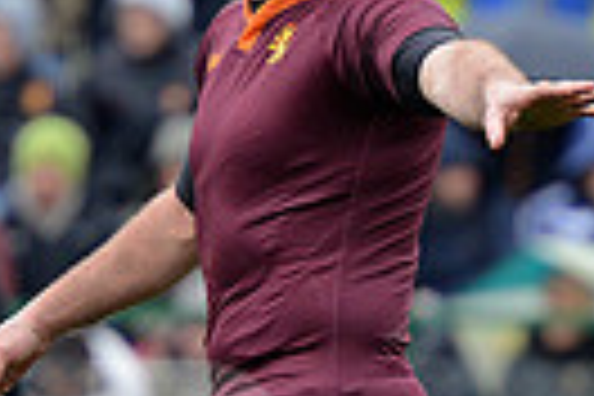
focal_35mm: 1190
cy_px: 493
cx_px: 450
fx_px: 19633
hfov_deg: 1.7
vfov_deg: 1.2
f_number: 4
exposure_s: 1/500
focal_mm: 270
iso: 1250
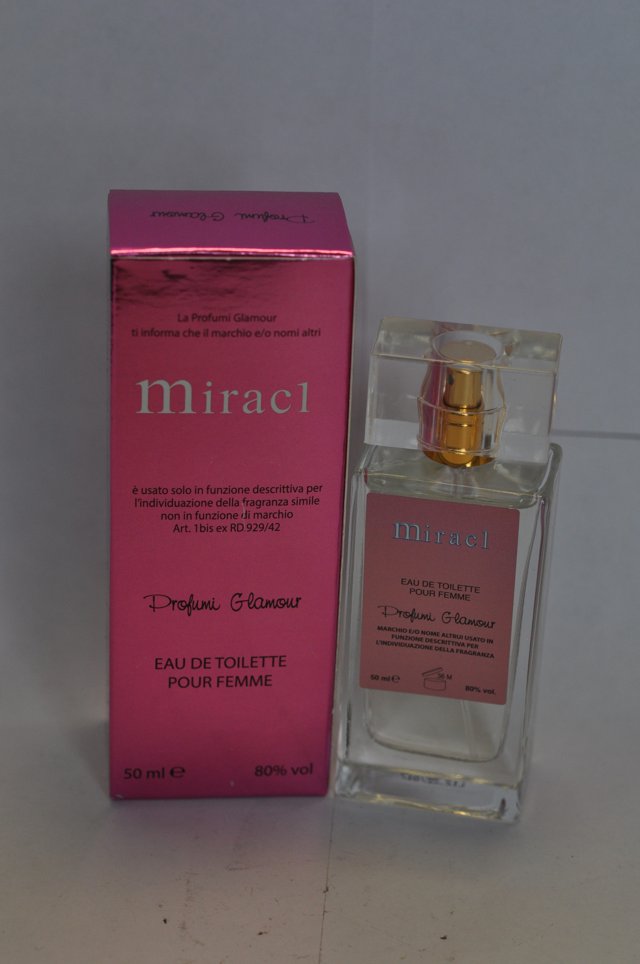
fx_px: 2406
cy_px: 482
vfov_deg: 22.6
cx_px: 320
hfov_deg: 15.2
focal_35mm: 90
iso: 400
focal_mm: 60
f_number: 4.5
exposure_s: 1/320
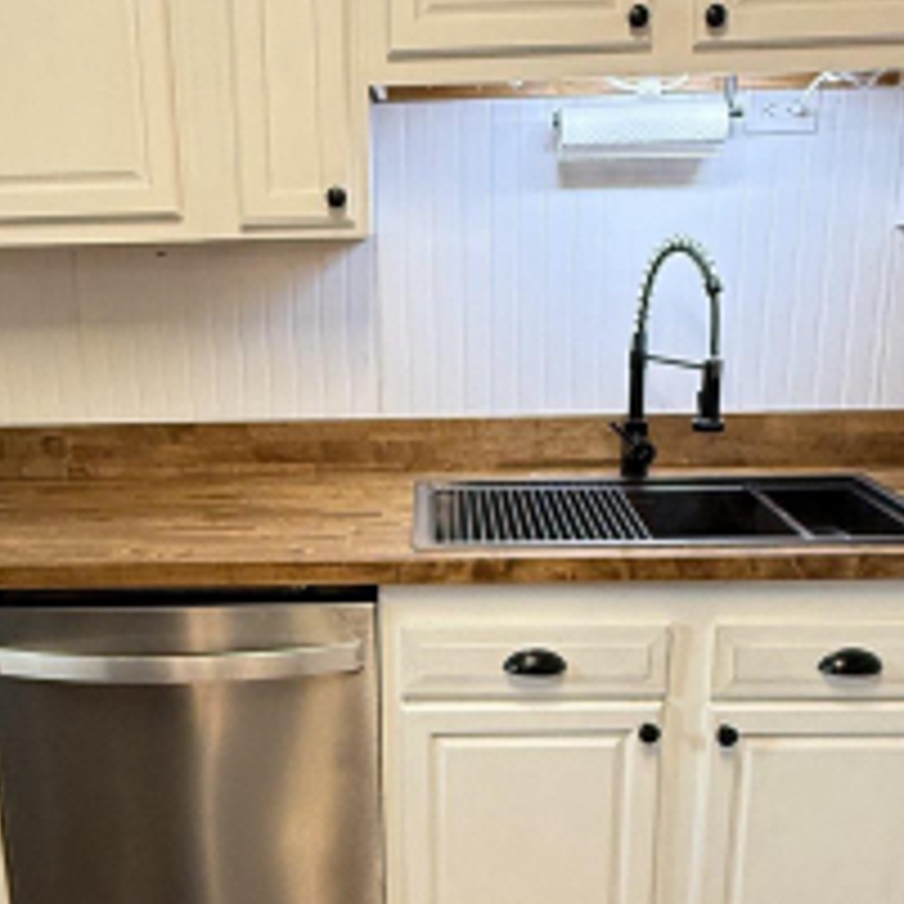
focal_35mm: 41
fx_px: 1211
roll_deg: +1.0
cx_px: 373
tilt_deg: -17.0
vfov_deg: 40.4
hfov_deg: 40.8
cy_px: 605
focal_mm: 2.22
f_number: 2.2
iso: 320
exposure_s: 1/120
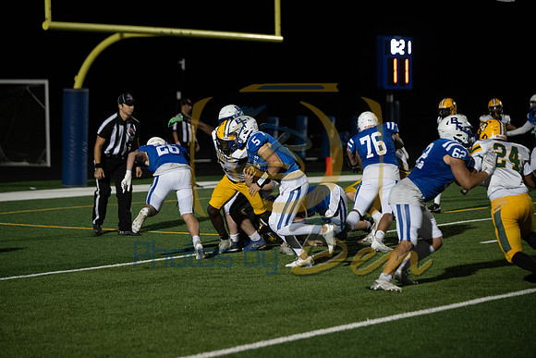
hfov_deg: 17.8
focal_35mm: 115
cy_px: 179
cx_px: 268
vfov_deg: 11.9
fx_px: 1713
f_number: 2.8
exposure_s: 1/1250
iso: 3200
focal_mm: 115
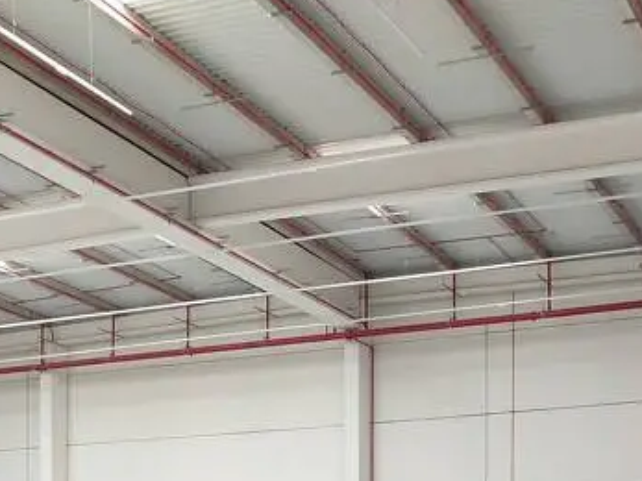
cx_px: 398
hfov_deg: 27.0
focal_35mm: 72
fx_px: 1335
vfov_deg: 18.6
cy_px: 668
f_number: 1.89
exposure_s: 1/50
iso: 184
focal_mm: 5.95
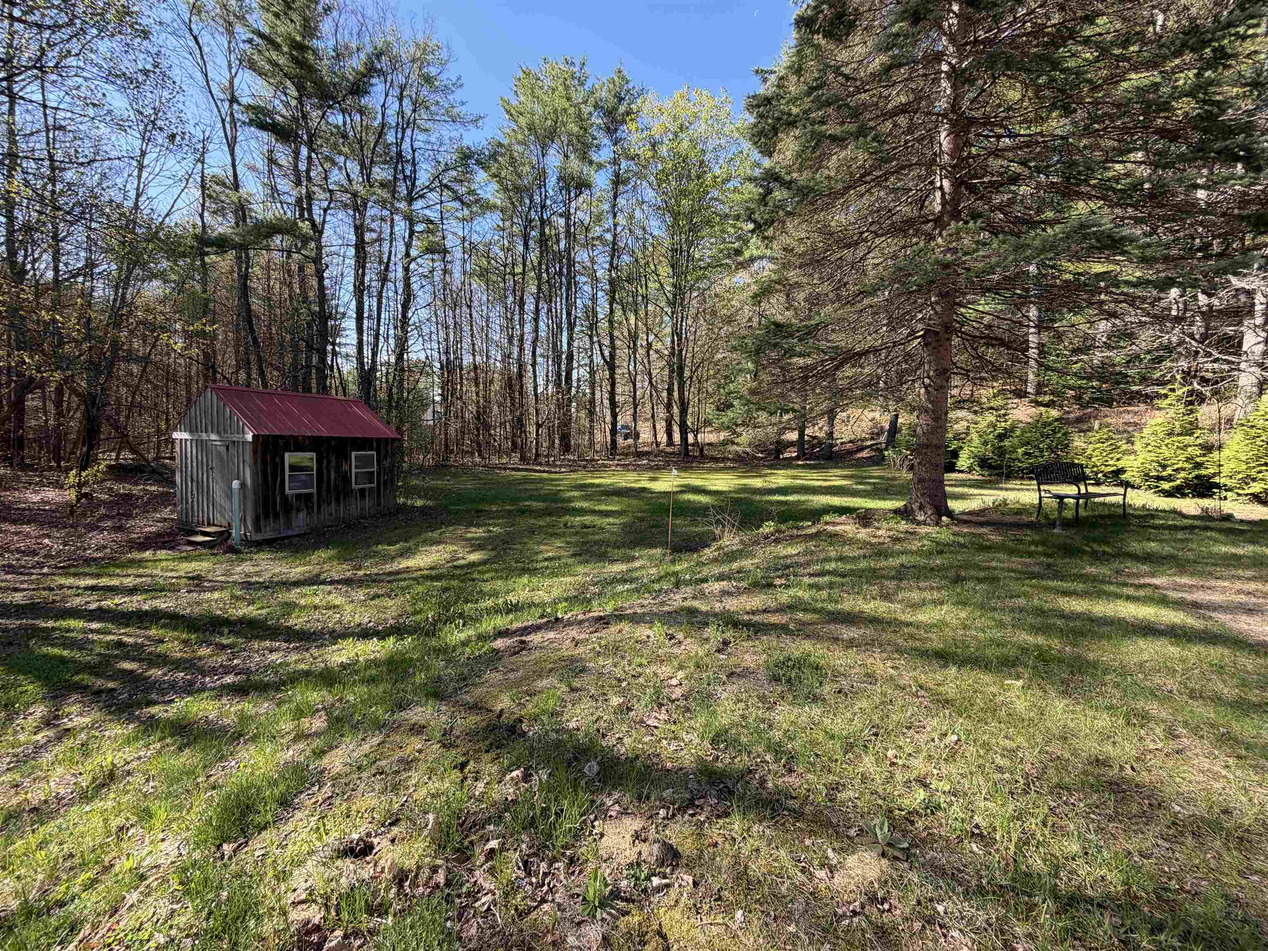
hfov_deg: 102.1
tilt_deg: -2.0
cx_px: 634
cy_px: 476
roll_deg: -0.6
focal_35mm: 14
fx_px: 513
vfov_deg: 85.7
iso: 40
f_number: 2.2
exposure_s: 1/255
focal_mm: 2.22
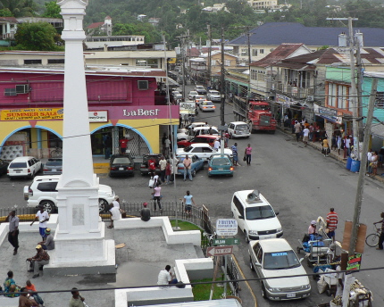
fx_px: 511
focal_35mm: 45
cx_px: 196
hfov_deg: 41.2
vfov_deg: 33.4
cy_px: 134
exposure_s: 1/50
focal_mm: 6
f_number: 2.8
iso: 100
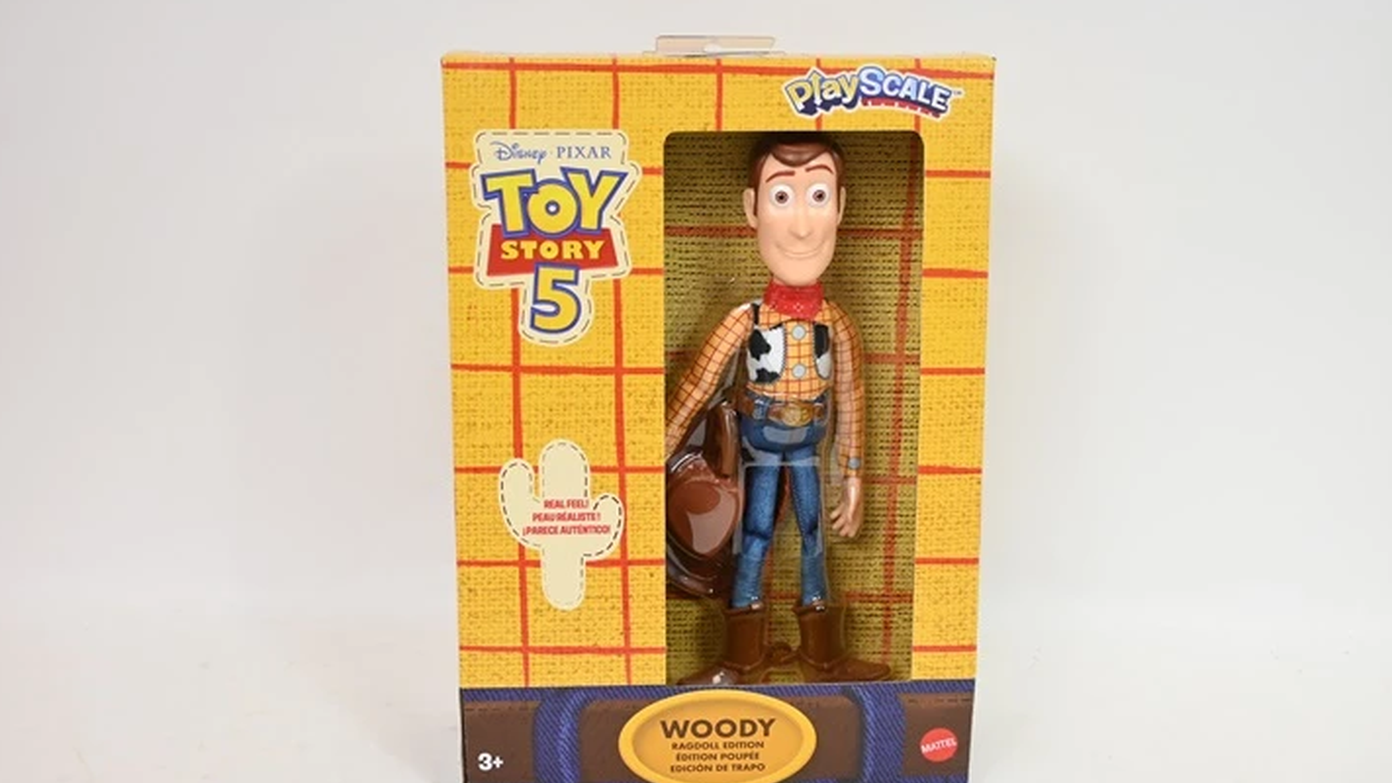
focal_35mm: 35
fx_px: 1292
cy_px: 427
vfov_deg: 33.7
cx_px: 691
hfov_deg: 56.6
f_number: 4
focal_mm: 22
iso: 400
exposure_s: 1/200
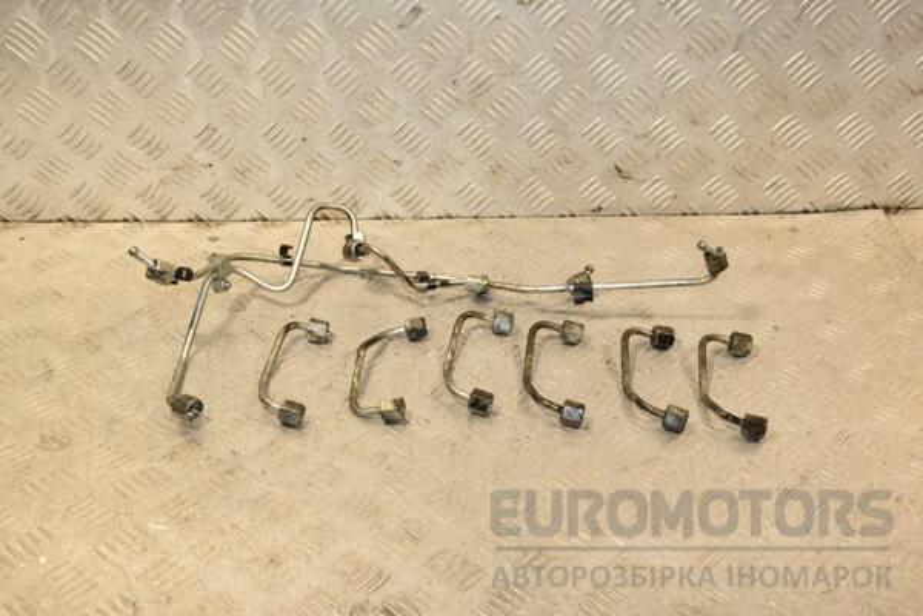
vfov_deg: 28.1
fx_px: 1231
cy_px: 308
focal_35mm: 48
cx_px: 462
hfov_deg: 41.1
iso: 800
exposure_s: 1/200
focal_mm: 32
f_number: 6.3
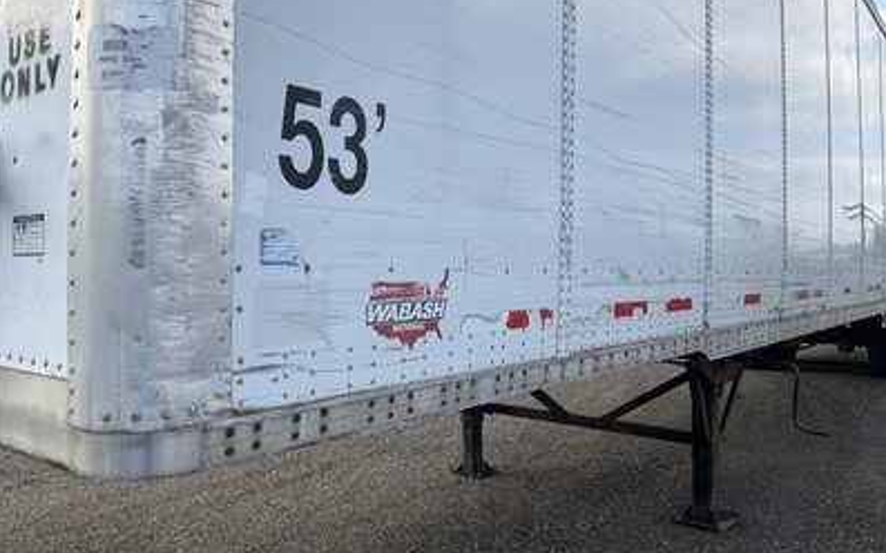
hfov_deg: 61.2
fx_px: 748
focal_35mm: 31
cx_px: 442
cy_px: 252
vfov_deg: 40.5
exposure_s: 1/962
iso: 25
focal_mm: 3
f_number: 1.8
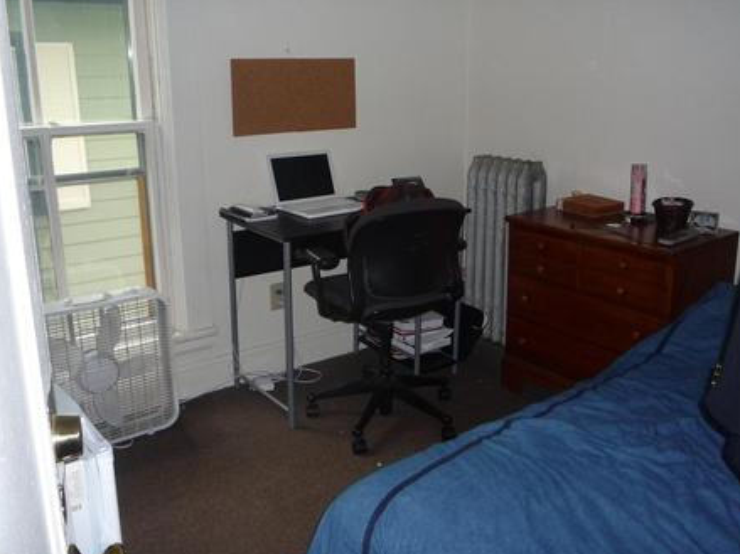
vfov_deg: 40.7
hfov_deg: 52.5
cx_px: 415
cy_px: 269
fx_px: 748
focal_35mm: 35
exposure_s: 1/30
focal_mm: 5.2
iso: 160
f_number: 3.3
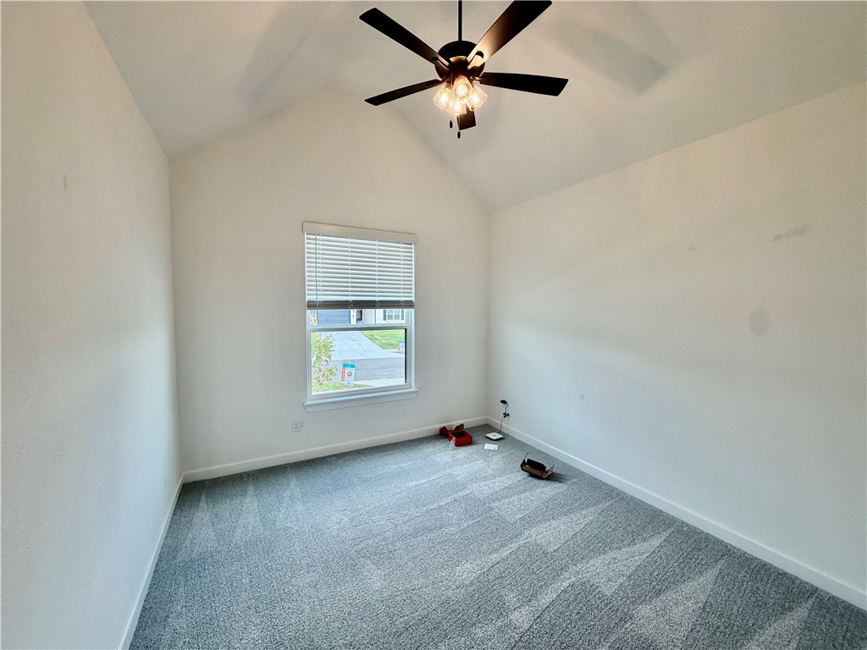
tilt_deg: -2.9
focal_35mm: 14
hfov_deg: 102.1
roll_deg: +0.2
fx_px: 351
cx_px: 434
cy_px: 325
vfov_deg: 85.7
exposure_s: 1/120
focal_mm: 2.22
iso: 100
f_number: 2.2
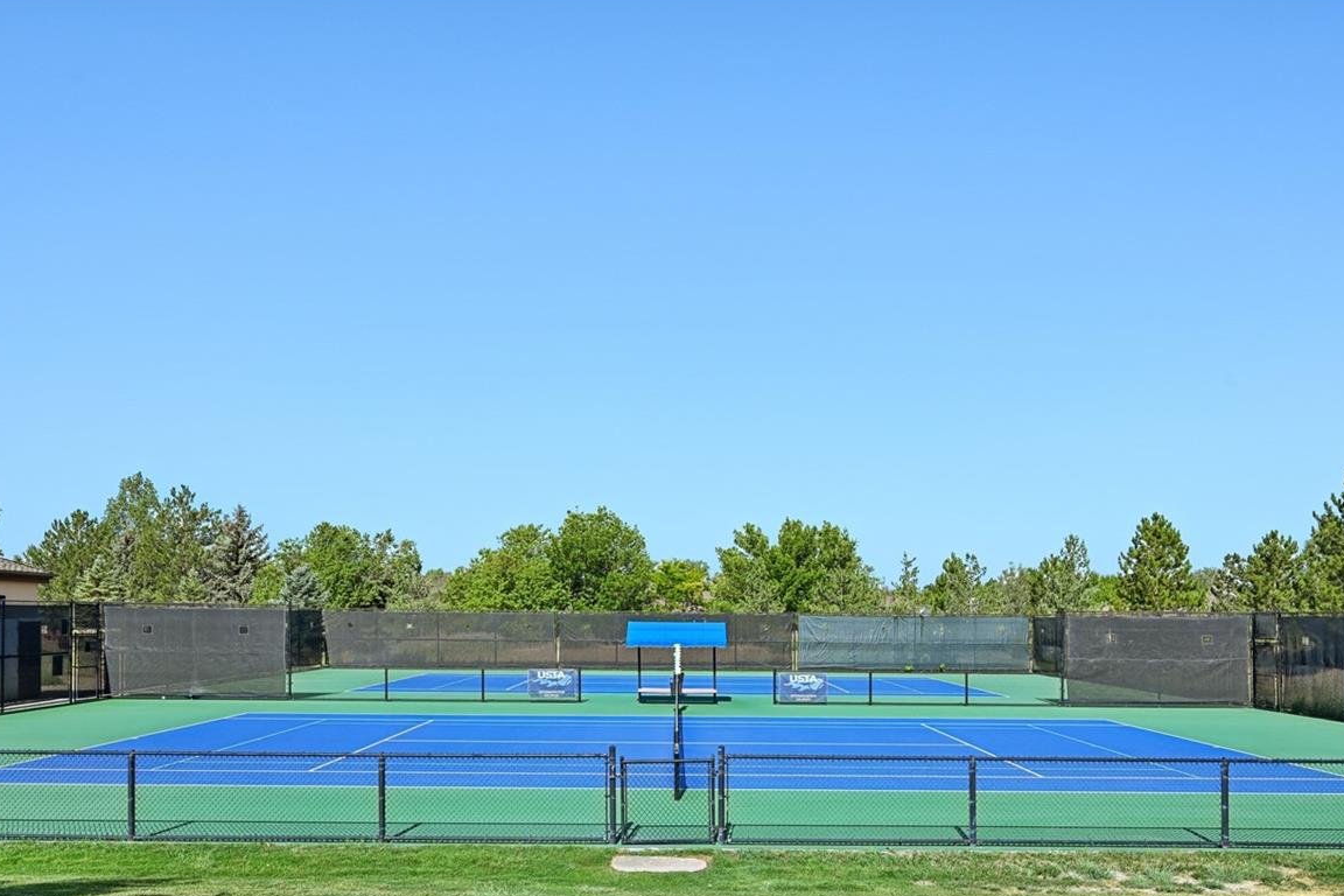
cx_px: 678
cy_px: 610
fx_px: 933
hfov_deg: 71.5
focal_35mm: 25
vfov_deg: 50.2
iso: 64
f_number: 10
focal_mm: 18
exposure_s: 1/100
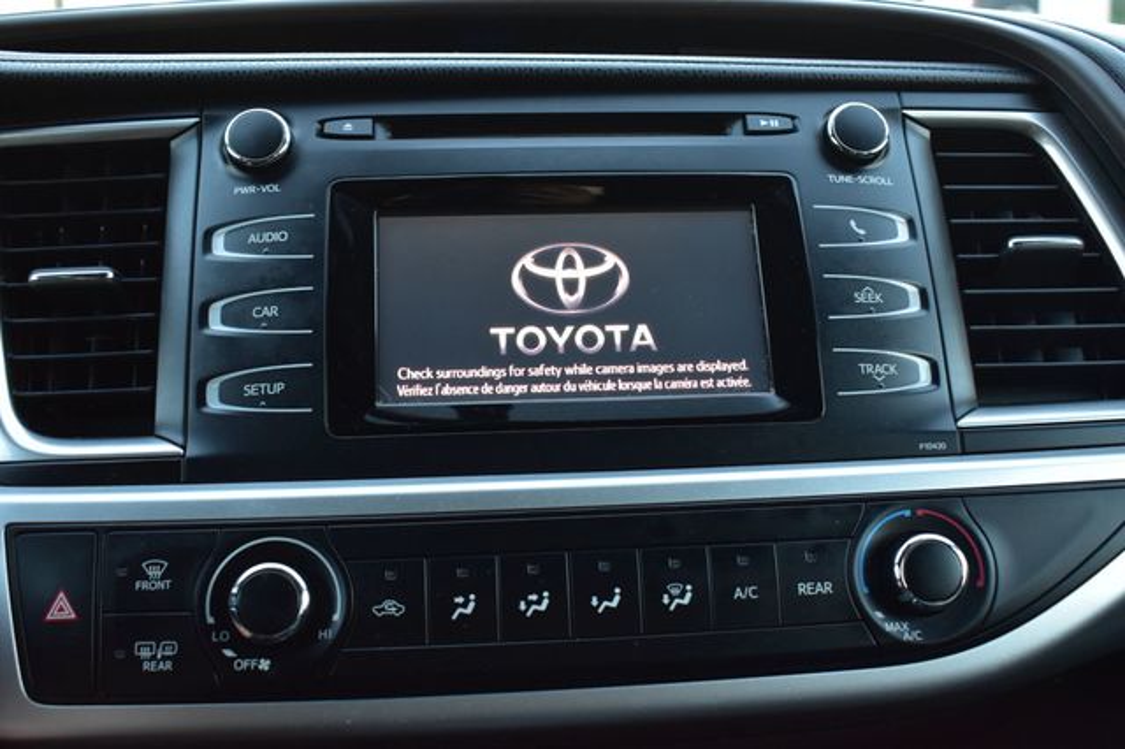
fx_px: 1265
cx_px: 562
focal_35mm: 40
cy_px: 374
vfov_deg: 33.0
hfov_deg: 47.9
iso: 1250
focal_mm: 27
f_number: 6.3
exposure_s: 1/15
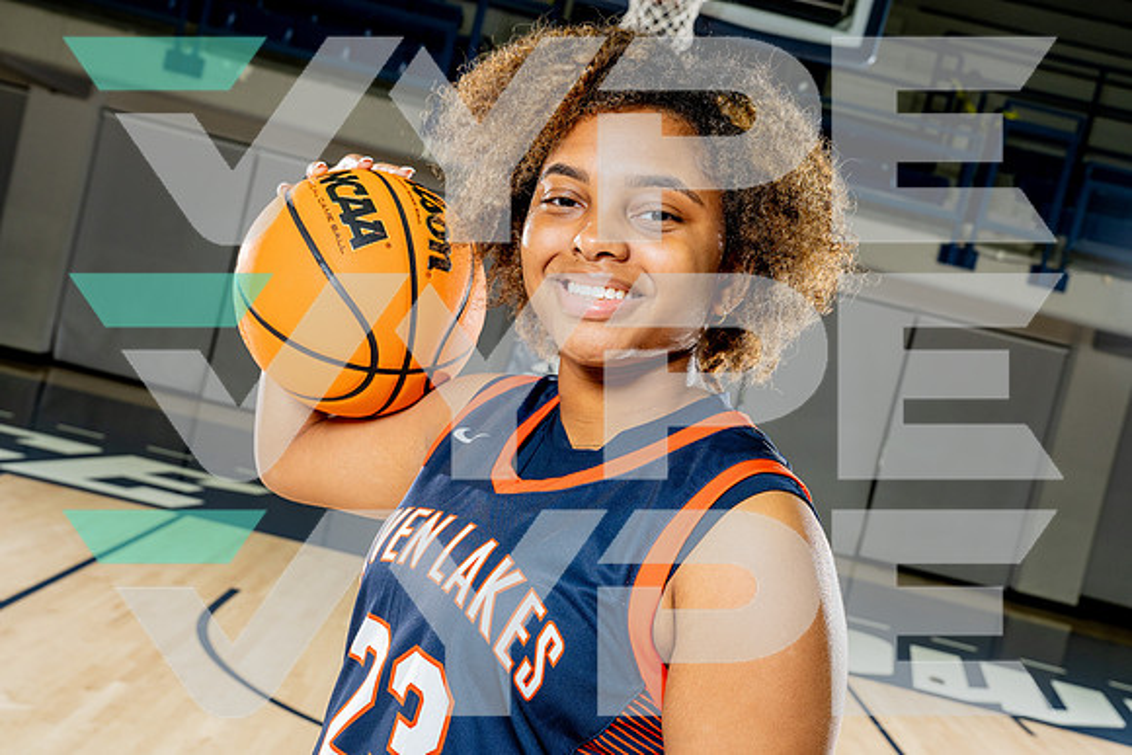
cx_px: 566
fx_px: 1289
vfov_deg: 32.6
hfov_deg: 47.4
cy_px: 378
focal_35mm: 41
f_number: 8
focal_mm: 41
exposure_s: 1/250
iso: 640
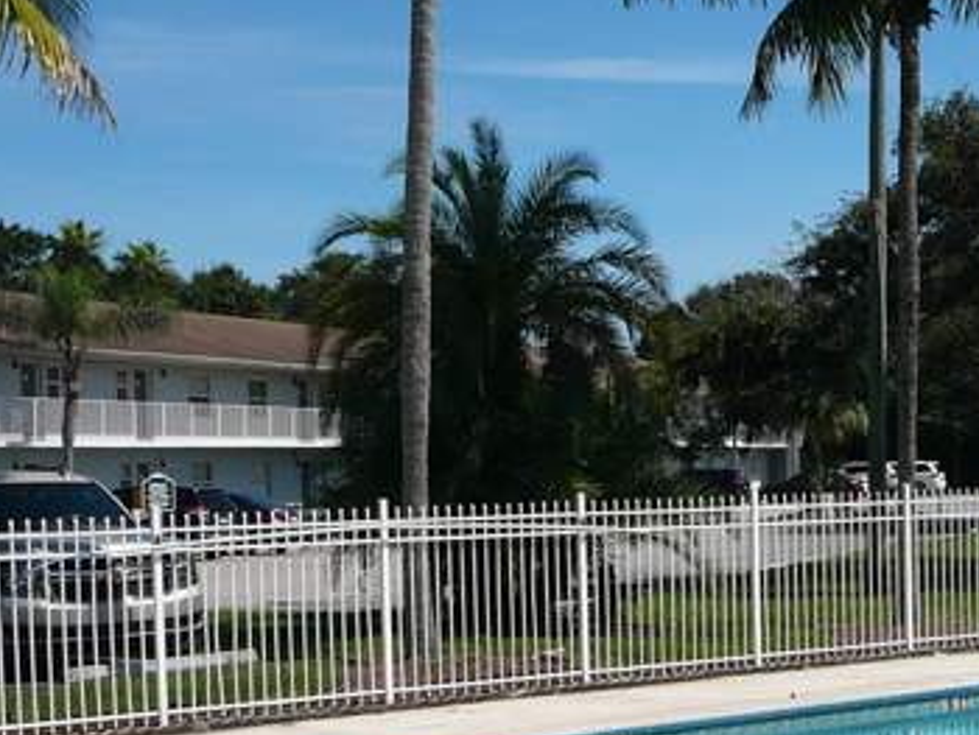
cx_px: 923
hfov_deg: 23.6
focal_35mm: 80
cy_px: 581
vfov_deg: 18.3
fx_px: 2264
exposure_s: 1/800
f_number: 5
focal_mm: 5.2
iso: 80
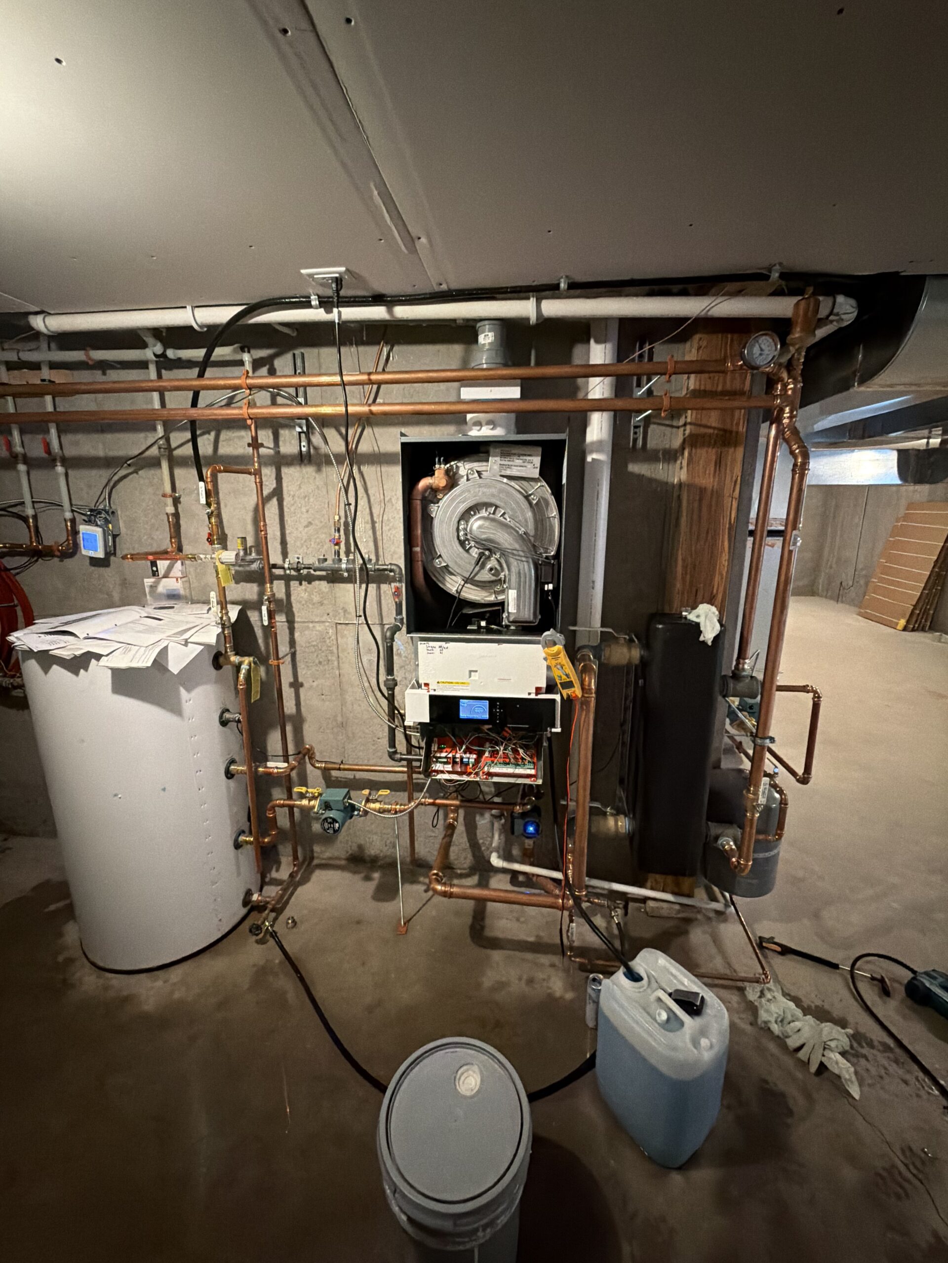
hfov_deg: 85.7
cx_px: 474
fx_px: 511
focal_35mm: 14
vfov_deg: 102.1
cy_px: 632
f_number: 2.2
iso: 1250
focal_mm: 2.22
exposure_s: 1/40
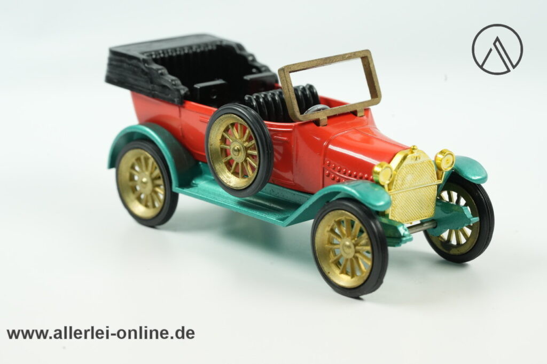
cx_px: 274
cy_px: 182
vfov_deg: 15.2
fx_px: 1367
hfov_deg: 22.6
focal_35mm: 90
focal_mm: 90
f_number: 11
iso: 3200
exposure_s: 1/60
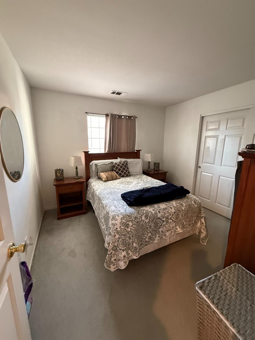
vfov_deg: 102.1
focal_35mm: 14
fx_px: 138
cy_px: 170
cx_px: 128
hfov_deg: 85.7
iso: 640
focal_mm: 2.22
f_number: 2.2
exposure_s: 1/60
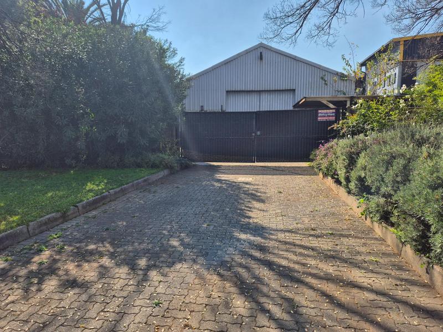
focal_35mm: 23
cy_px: 166
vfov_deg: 58.9
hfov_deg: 73.9
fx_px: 294
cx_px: 222
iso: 25
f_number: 1.8
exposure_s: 1/2048
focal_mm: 5.4
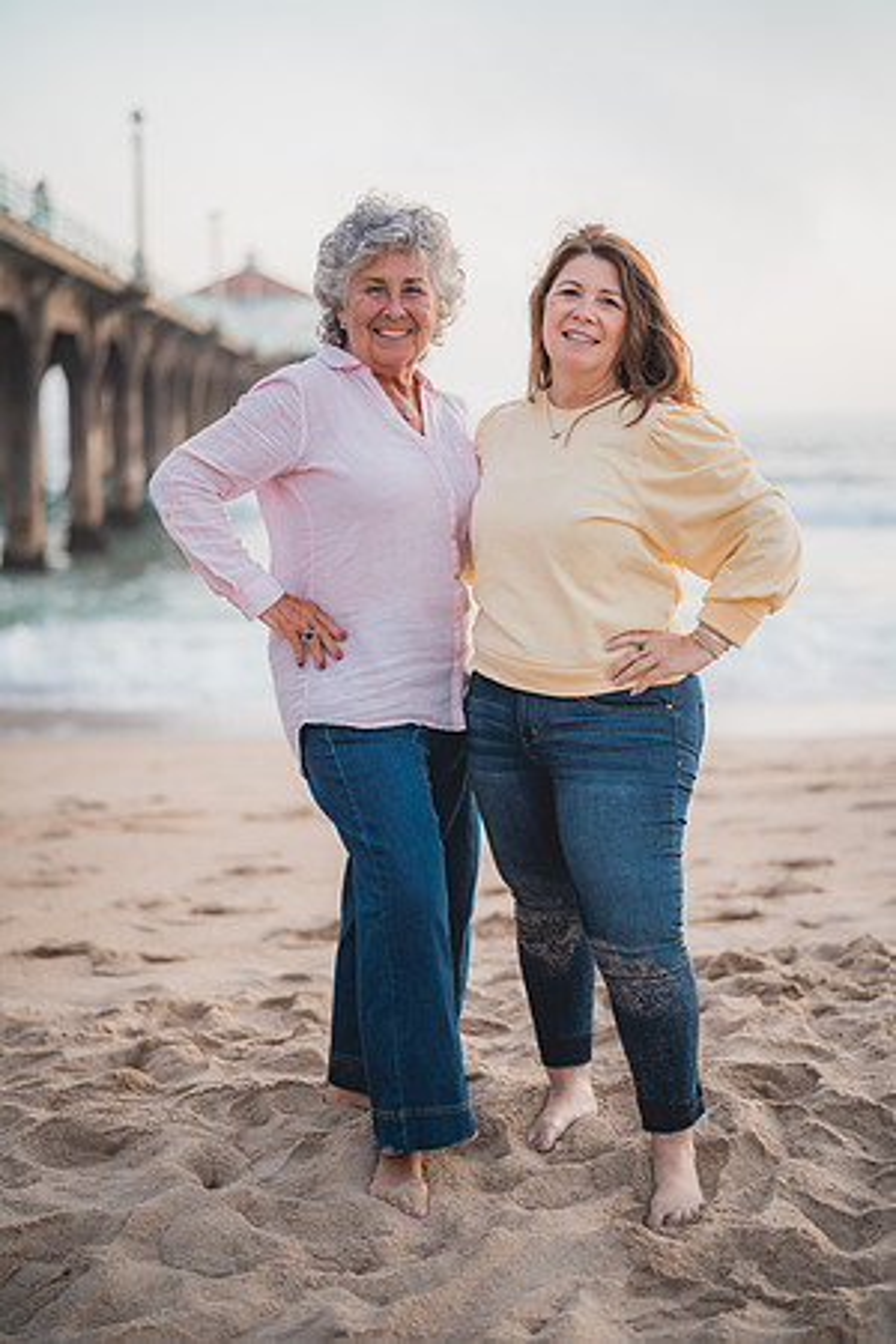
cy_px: 672
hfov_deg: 27.0
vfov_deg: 39.6
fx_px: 1867
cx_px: 448
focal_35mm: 50
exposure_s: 1/160
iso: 200
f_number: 1.4
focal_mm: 50
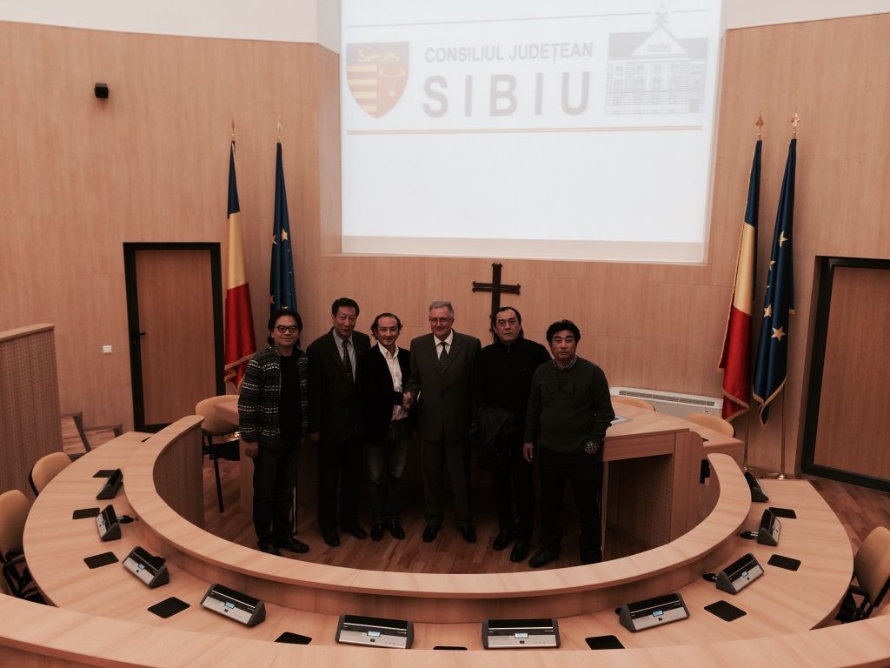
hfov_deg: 60.0
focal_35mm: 30
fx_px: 771
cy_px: 334
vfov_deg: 46.8
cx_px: 445
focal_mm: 4.12
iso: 50
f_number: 2.2
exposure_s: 1/50
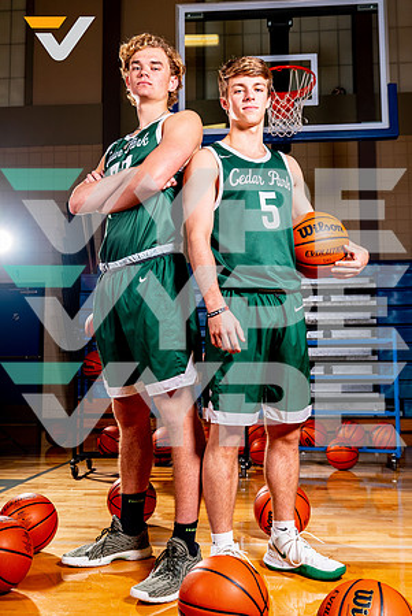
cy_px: 308
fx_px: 617
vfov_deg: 53.1
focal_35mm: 36
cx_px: 206
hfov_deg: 37.0
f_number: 5.6
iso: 100
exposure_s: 1/125
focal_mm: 36
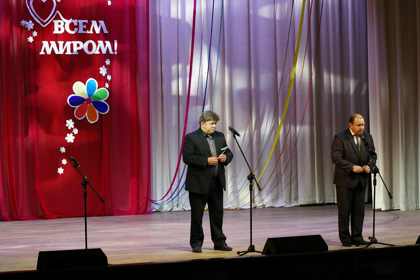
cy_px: 140
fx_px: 1224
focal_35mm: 105
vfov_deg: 13.0
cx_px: 210
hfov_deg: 19.5
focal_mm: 70
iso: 800
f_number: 5.6
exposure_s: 1/180
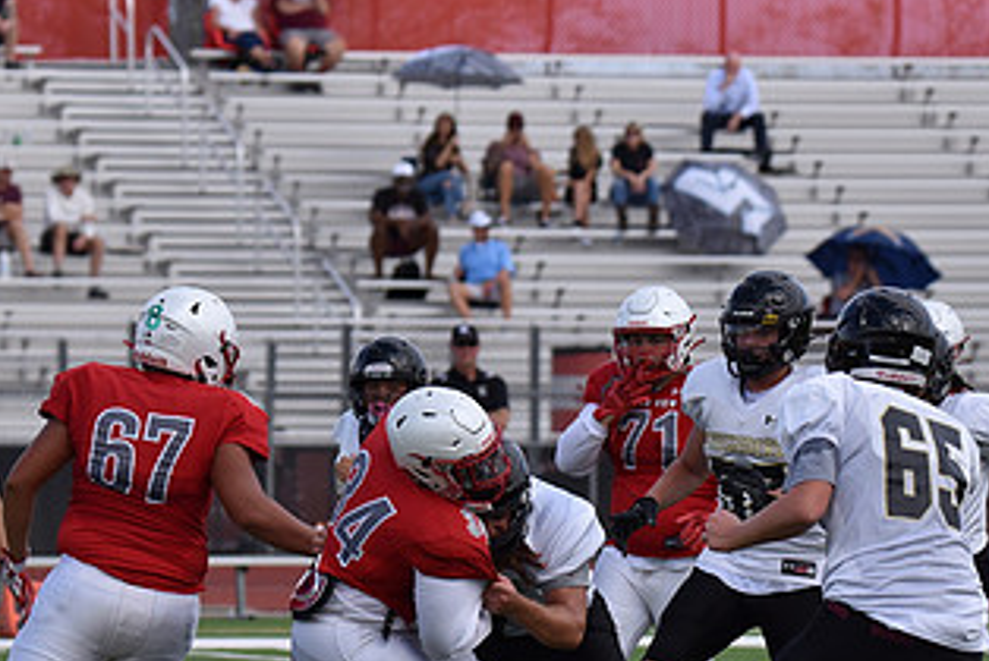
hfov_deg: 5.6
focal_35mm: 369
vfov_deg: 3.7
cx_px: 406
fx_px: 10146
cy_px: 578
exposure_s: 1/4000
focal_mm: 200
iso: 800
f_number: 5.6
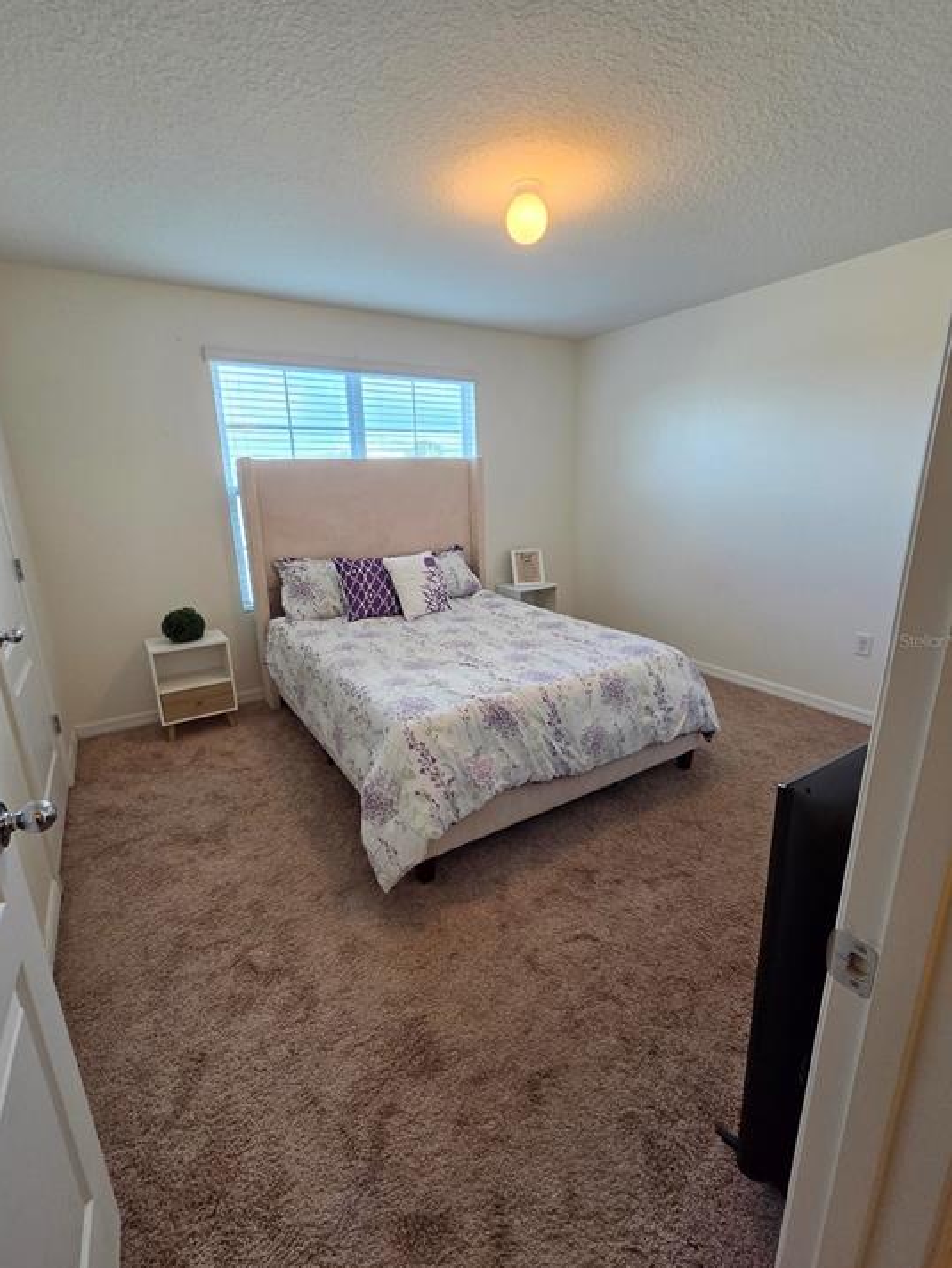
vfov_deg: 102.1
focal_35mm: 14
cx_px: 468
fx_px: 513
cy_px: 640
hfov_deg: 85.7
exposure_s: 1/120
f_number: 2.2
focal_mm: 2.2
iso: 250
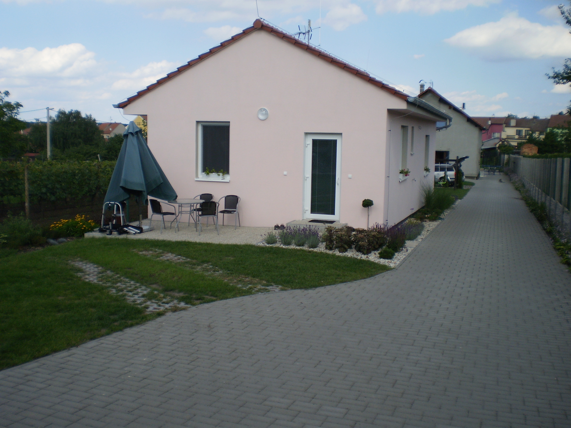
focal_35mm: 36
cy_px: 214
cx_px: 286
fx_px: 594
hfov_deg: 51.4
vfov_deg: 39.7
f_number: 3.1
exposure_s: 1/1000
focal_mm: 6.3
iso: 64
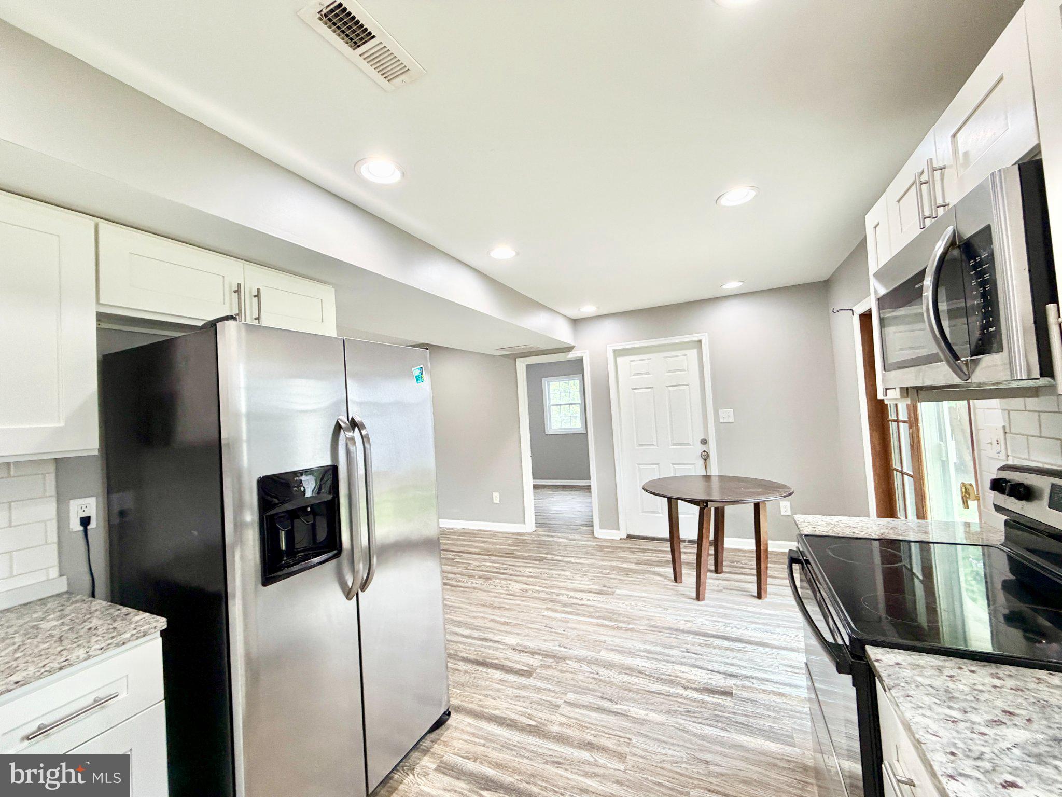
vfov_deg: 85.7
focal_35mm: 14
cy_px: 398
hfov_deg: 102.1
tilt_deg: +1.9
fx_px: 430
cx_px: 531
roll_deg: +3.9
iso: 250
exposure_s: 1/120
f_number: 2.2
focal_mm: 2.22
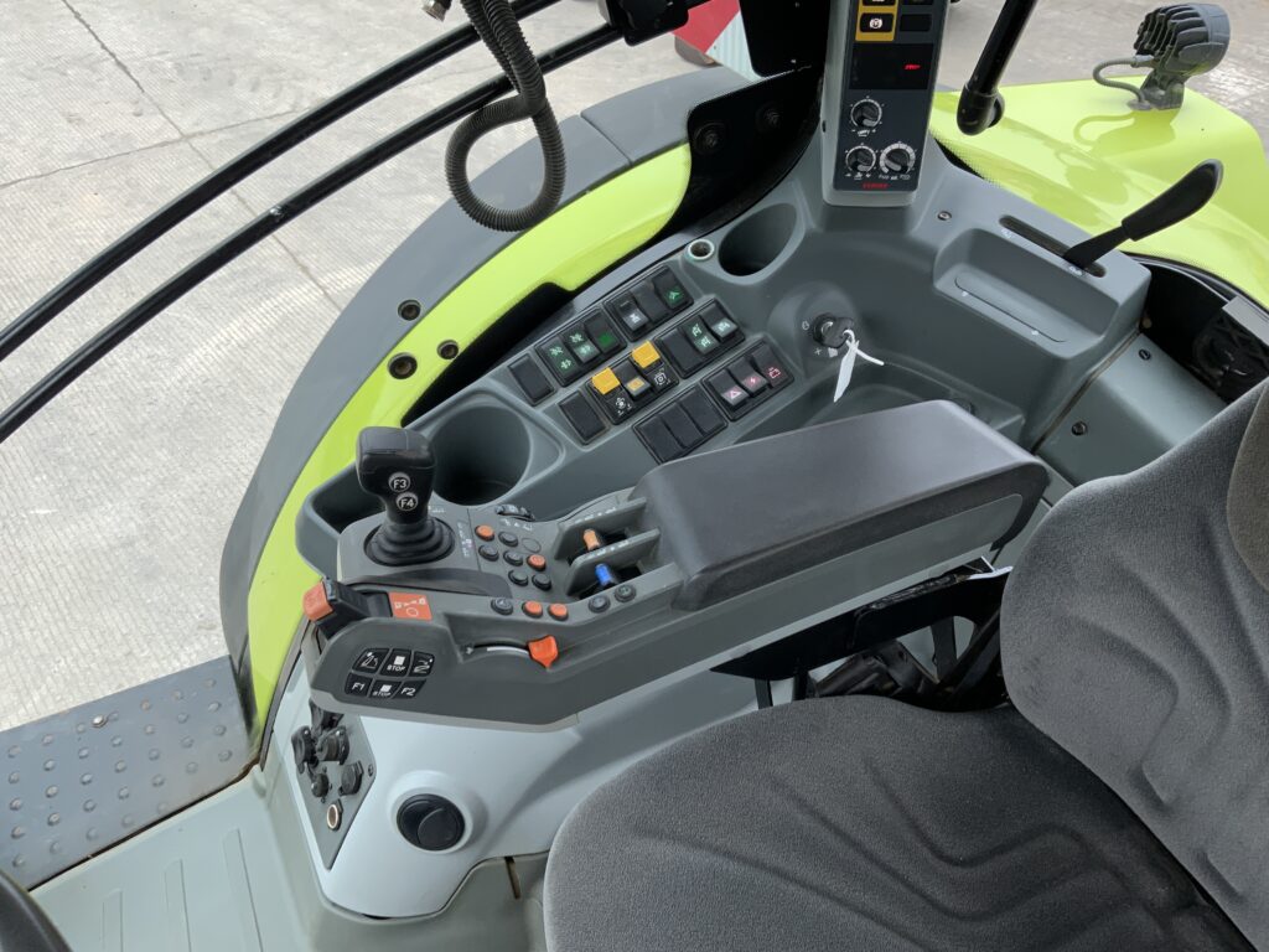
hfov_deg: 61.7
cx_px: 634
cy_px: 476
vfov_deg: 48.2
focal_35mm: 29
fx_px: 1063
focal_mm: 3
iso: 16
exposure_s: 1/126
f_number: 1.8
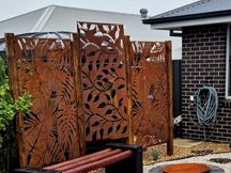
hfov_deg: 30.1
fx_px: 427
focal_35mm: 64
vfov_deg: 22.2
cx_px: 152
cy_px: 169
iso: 25
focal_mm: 5.4
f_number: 1.8
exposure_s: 1/476
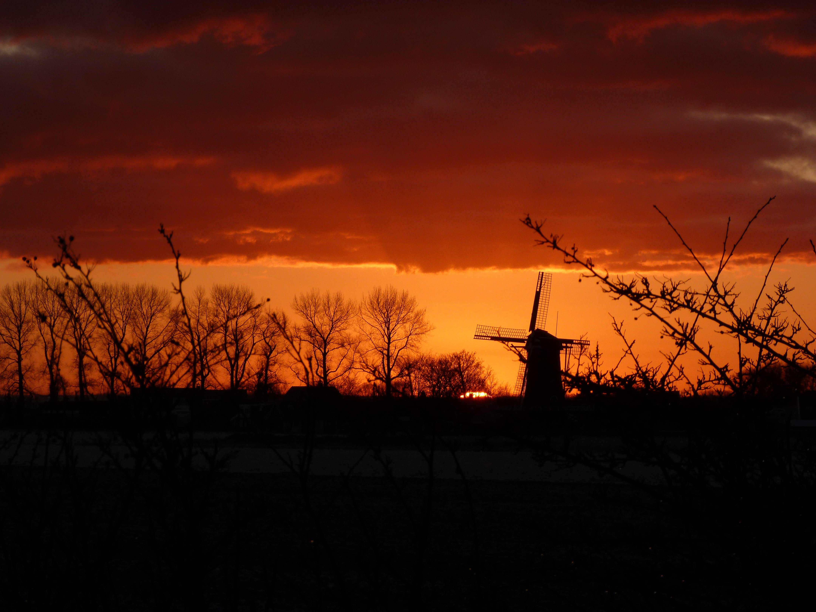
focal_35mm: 144
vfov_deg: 10.3
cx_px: 408
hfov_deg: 13.7
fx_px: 3394
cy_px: 306
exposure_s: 1/250
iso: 80
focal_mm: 25.9
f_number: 5
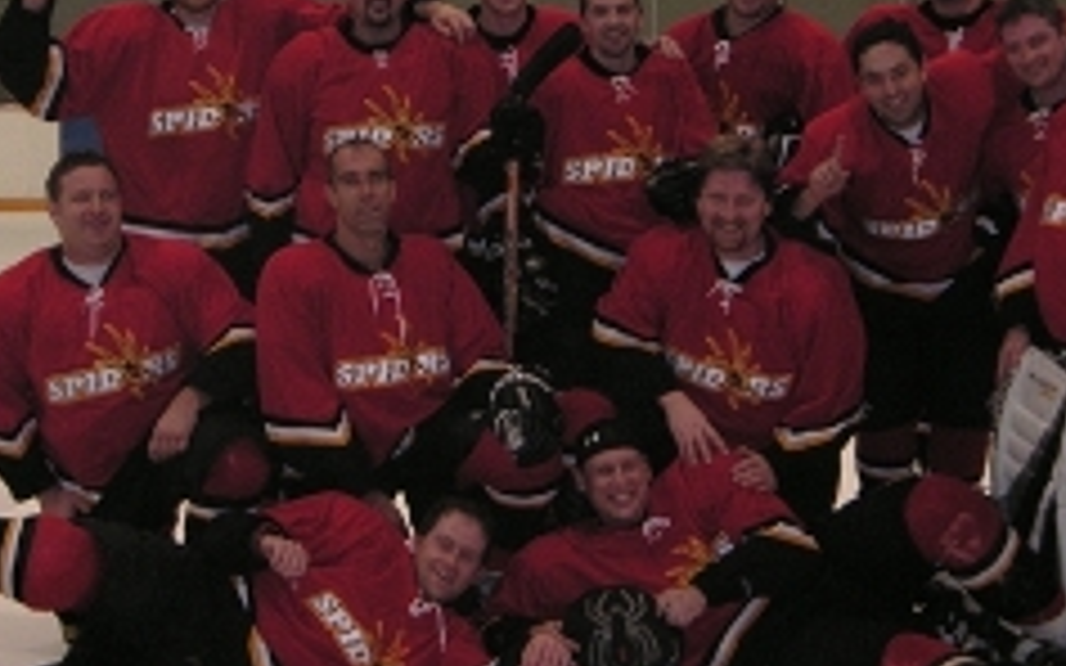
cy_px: 196
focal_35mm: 88
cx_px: 594
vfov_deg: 14.8
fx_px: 2556
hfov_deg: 23.5
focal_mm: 9.1
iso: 160
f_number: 3.7
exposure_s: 1/60
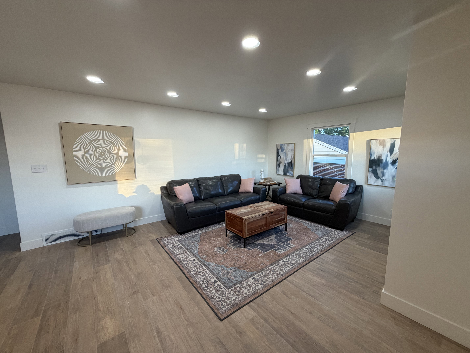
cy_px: 176
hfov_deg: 102.1
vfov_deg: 85.7
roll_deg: +0.8
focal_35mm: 14
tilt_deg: -7.3
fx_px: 190
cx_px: 235
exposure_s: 1/120
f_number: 2.2
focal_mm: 2.22
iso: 200
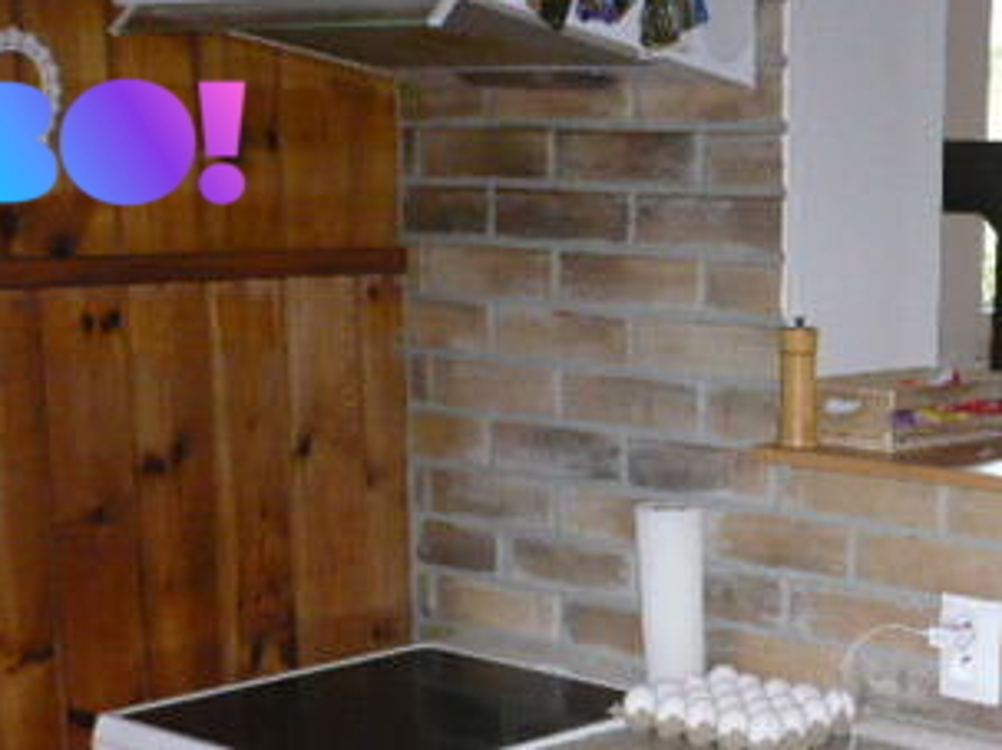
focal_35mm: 74
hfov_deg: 25.6
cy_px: 776
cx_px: 870
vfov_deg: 19.2
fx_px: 2141
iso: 400
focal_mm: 5.8
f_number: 2.8
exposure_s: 1/30
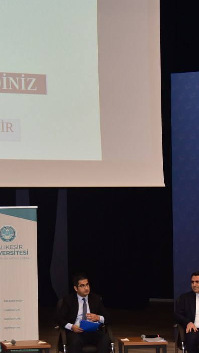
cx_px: 40
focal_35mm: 105
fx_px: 985
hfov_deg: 11.5
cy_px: 221
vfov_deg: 20.3
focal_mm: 44
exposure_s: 1/200
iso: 1600
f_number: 4
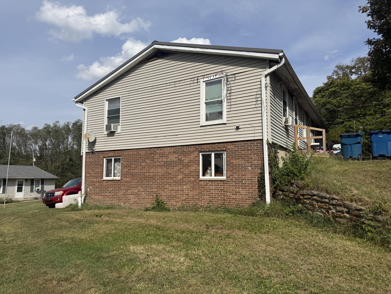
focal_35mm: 24
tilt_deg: +5.9
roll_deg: -0.3
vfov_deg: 56.8
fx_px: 271
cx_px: 196
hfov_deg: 71.6
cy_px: 147
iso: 80
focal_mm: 6.76
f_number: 1.78
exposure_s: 1/8130
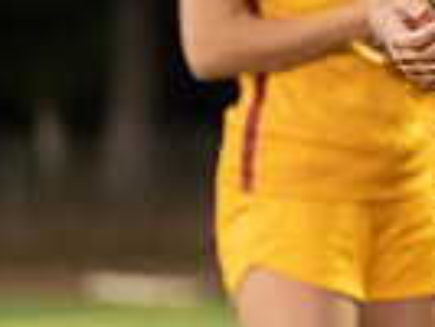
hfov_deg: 3.5
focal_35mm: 568
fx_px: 7144
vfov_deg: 2.6
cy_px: 2
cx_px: 569
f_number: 2.8
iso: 14400
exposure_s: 1/640
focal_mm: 120
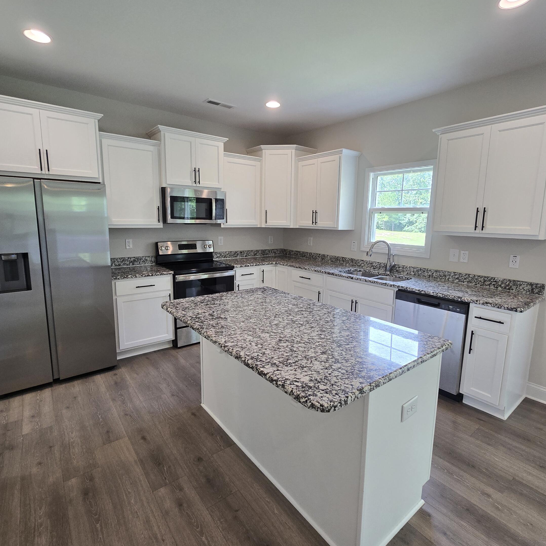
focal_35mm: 16
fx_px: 286
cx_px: 275
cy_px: 267
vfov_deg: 87.4
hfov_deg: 87.4
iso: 80
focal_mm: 2.2
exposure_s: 1/60
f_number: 2.2
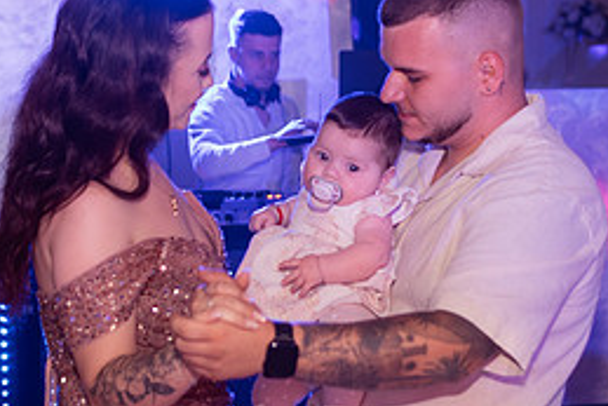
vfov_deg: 13.7
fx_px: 1690
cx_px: 363
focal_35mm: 100
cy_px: 194
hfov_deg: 20.4
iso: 1000
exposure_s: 1/200
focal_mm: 35
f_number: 2.5
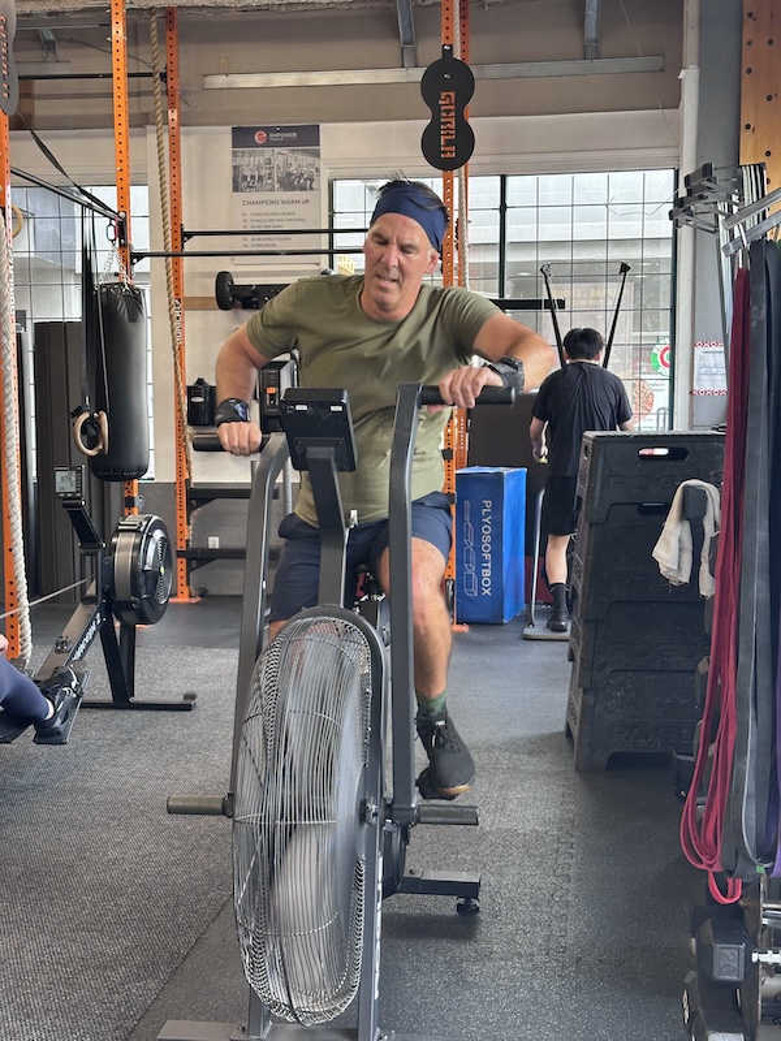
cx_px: 390
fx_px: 1444
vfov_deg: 39.7
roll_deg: -0.6
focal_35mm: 48
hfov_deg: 30.3
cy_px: 520
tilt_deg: -3.6
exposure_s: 1/60
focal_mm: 6.86
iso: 64
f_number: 1.78
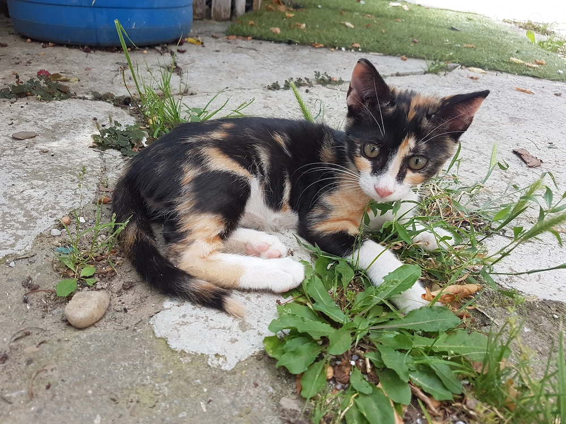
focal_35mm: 26
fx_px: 425
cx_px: 283
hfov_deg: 67.3
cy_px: 212
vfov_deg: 53.1
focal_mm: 4.2
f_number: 1.7
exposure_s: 1/157
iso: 40
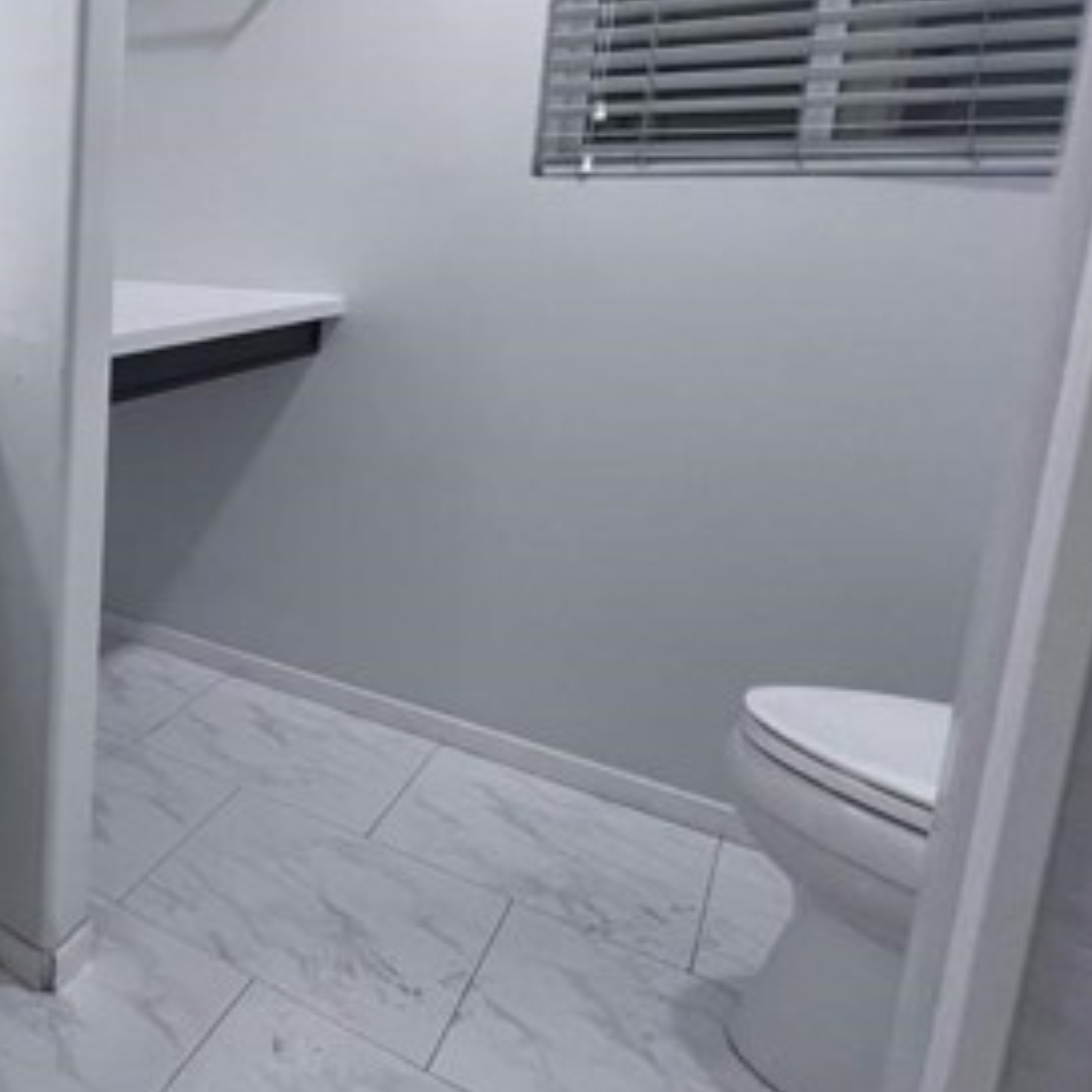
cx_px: -112
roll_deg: -0.6
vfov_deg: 57.8
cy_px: 369
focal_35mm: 27
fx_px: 964
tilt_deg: -10.4
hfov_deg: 44.7
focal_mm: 1.57
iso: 160
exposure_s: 1/60
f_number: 1.8
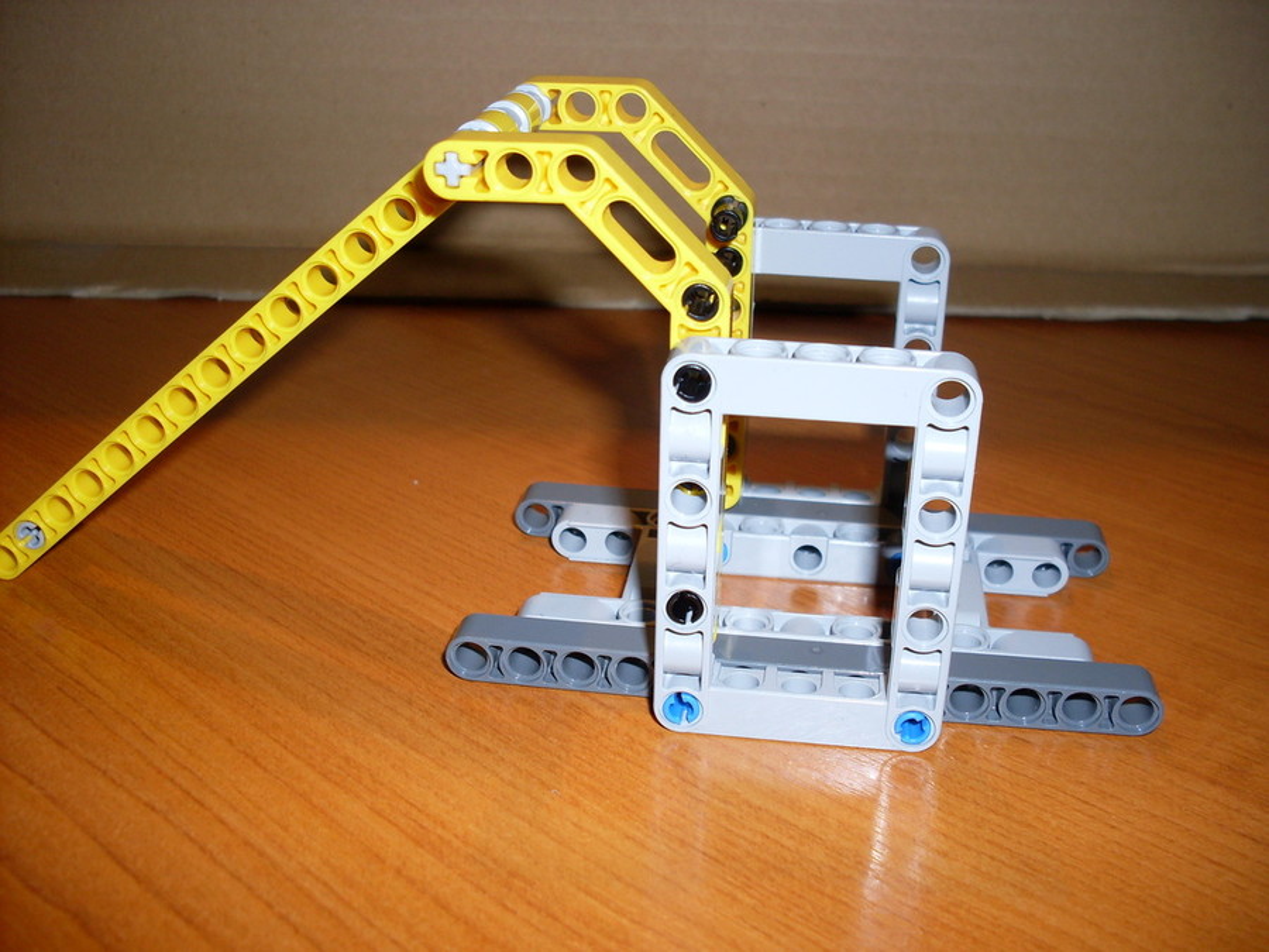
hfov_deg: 49.0
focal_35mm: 38
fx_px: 1393
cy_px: 476
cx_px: 634
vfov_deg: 37.7
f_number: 2.8
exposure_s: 1/45
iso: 100
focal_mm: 6.3
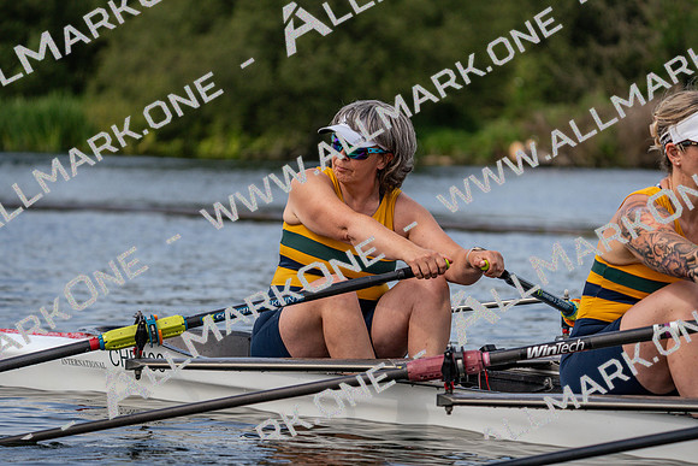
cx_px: 349
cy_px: 233
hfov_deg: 9.6
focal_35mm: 214
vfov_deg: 6.4
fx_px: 4150
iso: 320
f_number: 5.6
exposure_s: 1/1600
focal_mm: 214
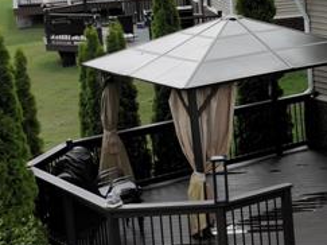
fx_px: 954
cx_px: 593
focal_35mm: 101
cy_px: 24
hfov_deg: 16.3
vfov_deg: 14.5
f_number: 2.8
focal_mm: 12.29
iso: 410
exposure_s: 1/3200
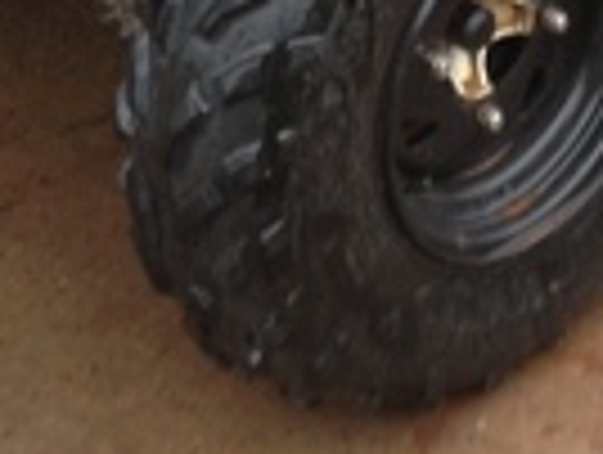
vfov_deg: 9.8
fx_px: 2478
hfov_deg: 13.7
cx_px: 544
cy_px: -454
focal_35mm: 142
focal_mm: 4.28
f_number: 2.4
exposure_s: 1/20
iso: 50
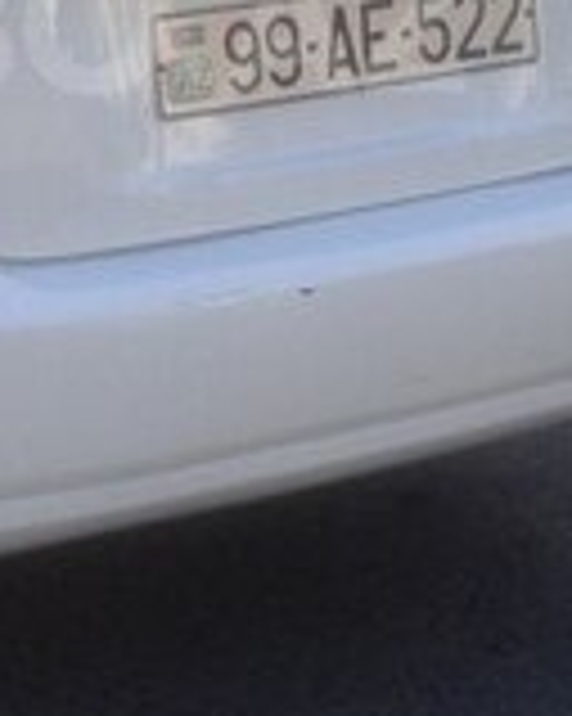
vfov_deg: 13.4
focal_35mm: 142
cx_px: 5
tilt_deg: -17.4
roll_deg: -1.9
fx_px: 3008
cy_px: 25
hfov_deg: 10.8
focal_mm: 4.28
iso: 50
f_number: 2.4
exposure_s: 1/681
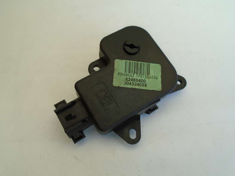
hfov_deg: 67.3
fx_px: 176
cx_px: 118
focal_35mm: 26
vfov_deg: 53.0
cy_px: 88
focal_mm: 4.6
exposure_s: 1/250
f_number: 3.2
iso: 100
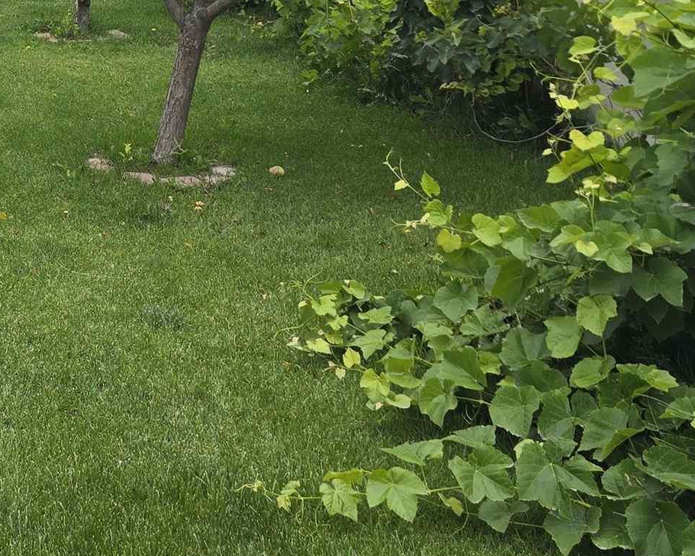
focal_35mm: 72
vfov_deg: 19.9
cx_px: -200
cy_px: -115
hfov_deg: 23.5
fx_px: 1481
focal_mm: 6.3
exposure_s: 1/544
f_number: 1.7
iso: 12
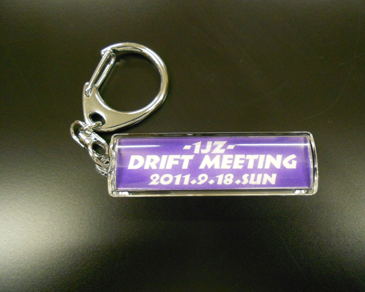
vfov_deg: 51.5
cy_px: 147
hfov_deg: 62.1
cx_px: 200
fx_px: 302
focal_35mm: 28
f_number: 3.2
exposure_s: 1/13
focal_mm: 4.6
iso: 400
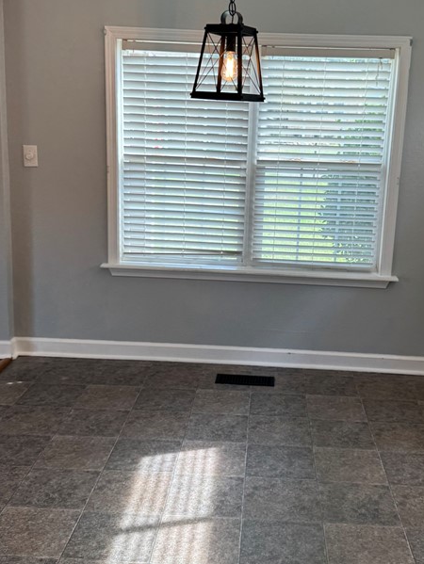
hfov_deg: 35.1
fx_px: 669
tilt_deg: -12.8
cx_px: 240
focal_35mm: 41
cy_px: 270
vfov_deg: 45.7
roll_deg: -1.8
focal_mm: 6.76
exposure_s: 1/120
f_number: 1.78
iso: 80
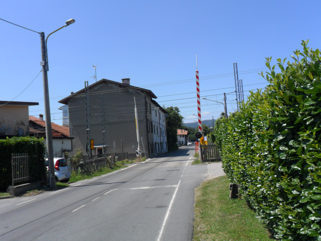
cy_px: 120
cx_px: 160
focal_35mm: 32
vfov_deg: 44.2
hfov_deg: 56.8
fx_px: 297
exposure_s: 1/250
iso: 80
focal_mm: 5.7
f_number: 9.4
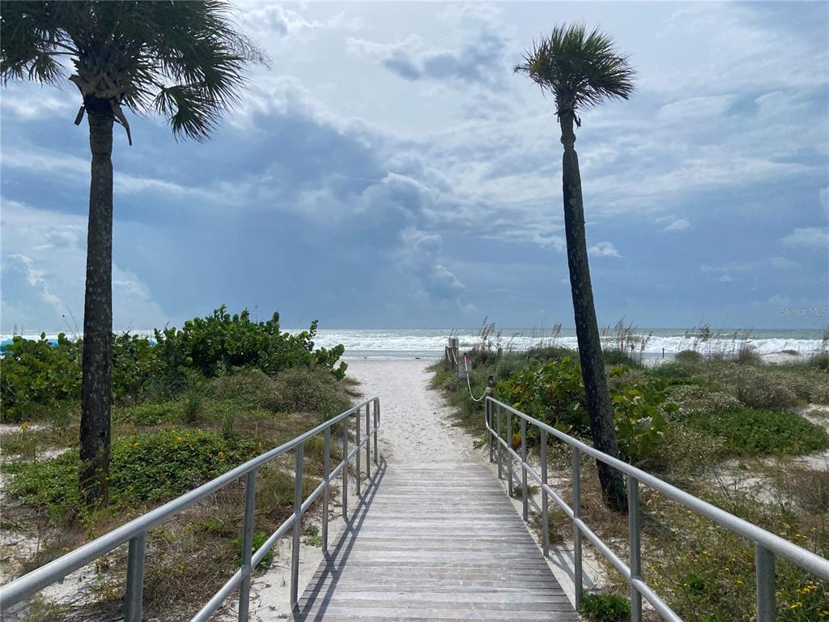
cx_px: 414
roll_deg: -0.7
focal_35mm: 26
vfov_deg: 53.1
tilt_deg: +0.7
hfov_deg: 67.3
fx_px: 623
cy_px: 311
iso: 32
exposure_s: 1/10417
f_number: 1.8
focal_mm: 4.25
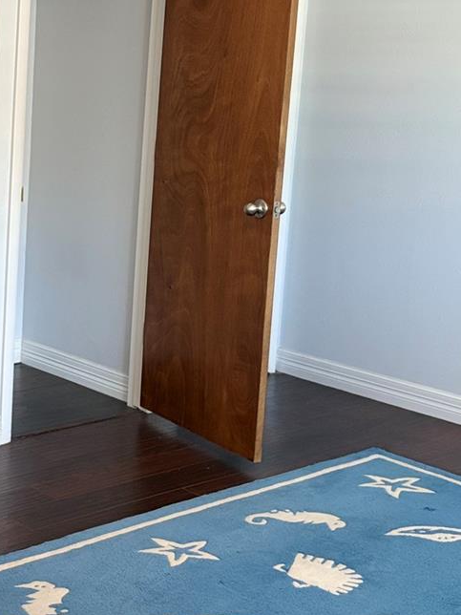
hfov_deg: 22.8
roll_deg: -2.3
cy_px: 244
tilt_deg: -7.9
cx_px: 10
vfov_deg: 31.1
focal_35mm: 62
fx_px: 1101
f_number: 1.6
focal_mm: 5.96
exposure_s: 1/60
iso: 320
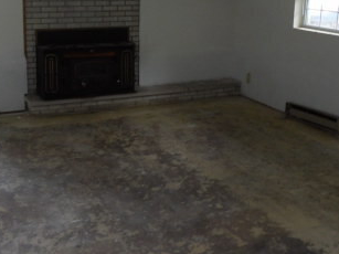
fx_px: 489
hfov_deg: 38.2
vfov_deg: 28.8
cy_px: 78
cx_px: 161
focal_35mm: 50
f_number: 3.2
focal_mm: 4.3
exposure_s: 1/31
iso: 200
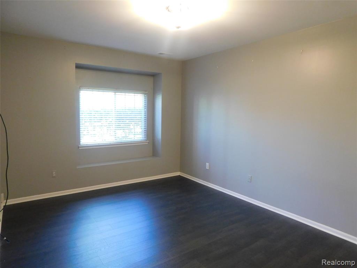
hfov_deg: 73.9
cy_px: 134
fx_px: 237
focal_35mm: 23
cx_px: 178
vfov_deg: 58.9
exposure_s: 1/25
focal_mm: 4
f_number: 3
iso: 400
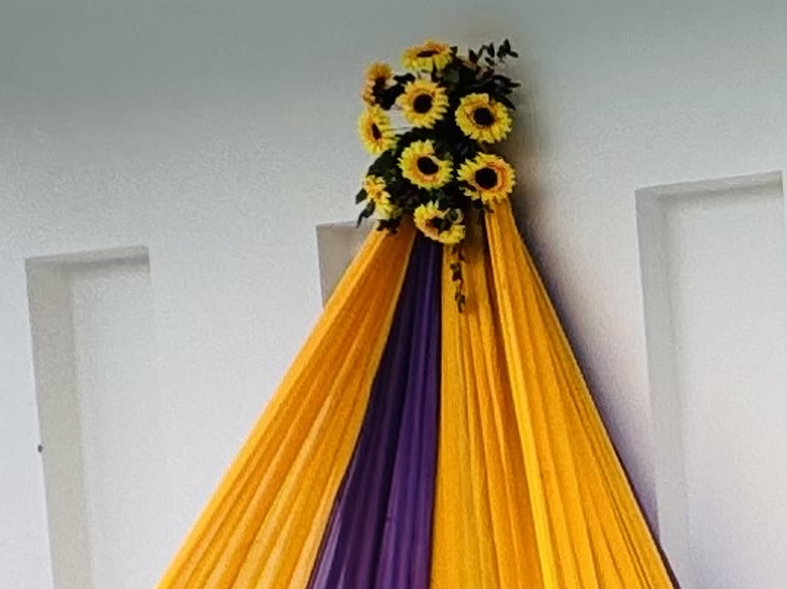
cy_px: 582
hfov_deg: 14.6
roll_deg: +3.4
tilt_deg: -2.9
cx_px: 1688
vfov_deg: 13.9
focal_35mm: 105
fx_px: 2386
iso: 40
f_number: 2.2
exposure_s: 1/258
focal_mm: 2.22
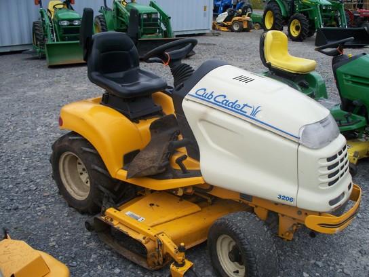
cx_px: 184
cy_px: 138
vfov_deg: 39.7
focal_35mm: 36
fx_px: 384
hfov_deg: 51.4
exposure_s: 1/500
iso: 64
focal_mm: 7.54
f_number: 2.8
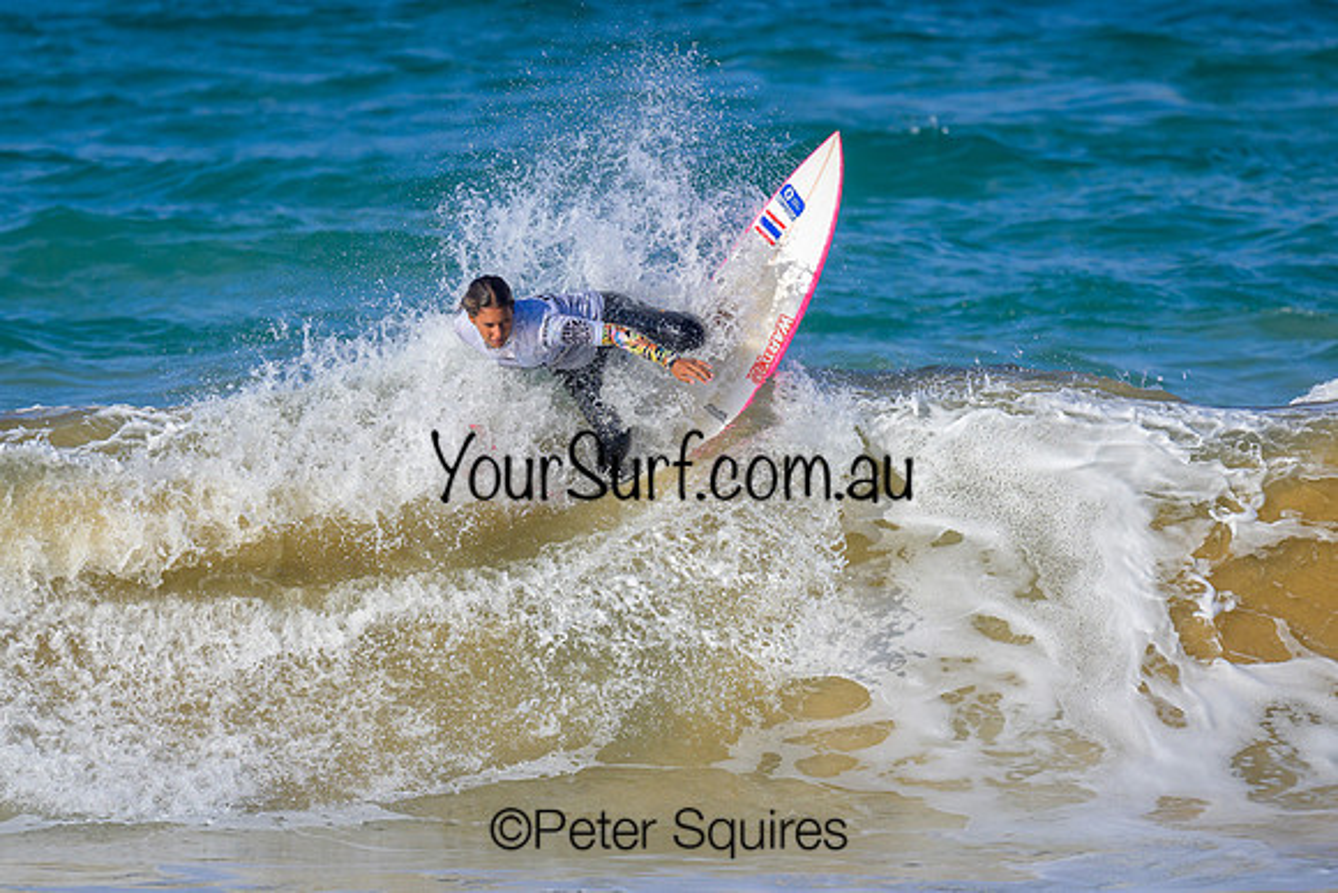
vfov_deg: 1.3
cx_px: 536
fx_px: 40832
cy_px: 564
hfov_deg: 1.9
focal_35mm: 1098
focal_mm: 800
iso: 280
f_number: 6.3
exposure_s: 1/2000
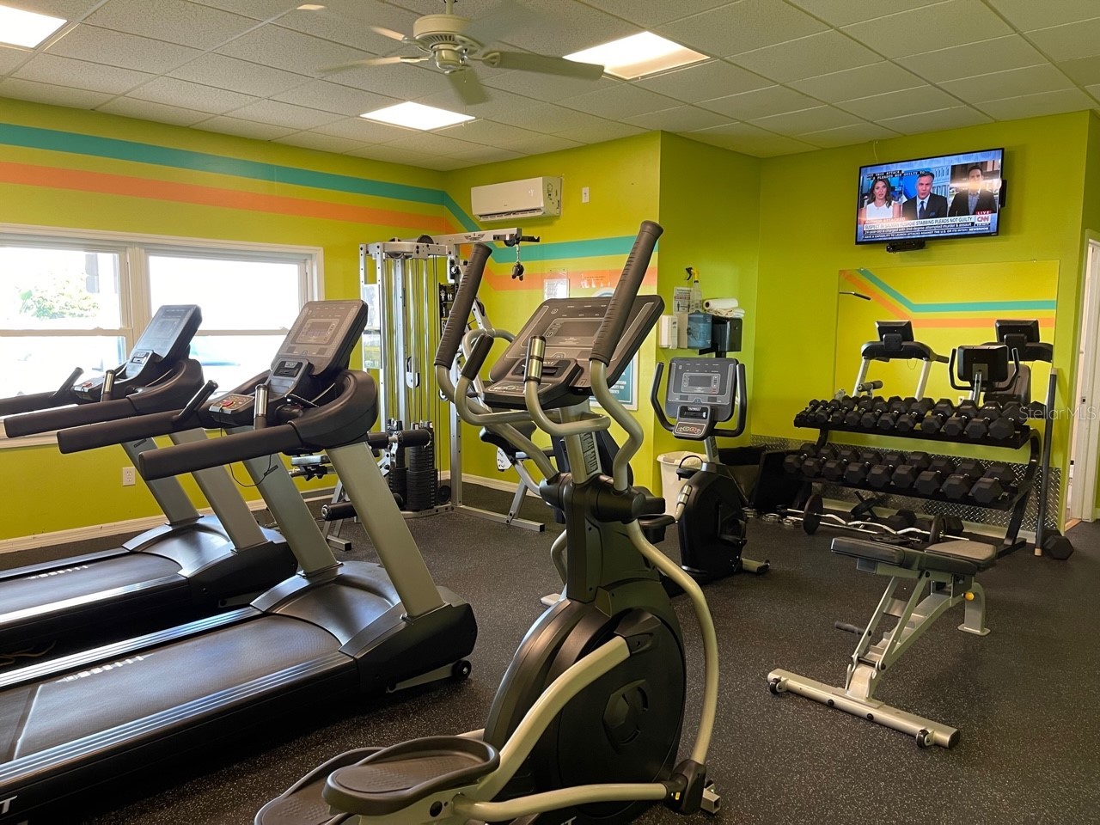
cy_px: 412
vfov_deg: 53.1
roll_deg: -0.7
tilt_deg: -7.2
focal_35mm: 26
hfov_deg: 67.3
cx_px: 550
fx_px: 826
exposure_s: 1/60
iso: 160
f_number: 1.6
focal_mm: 5.1
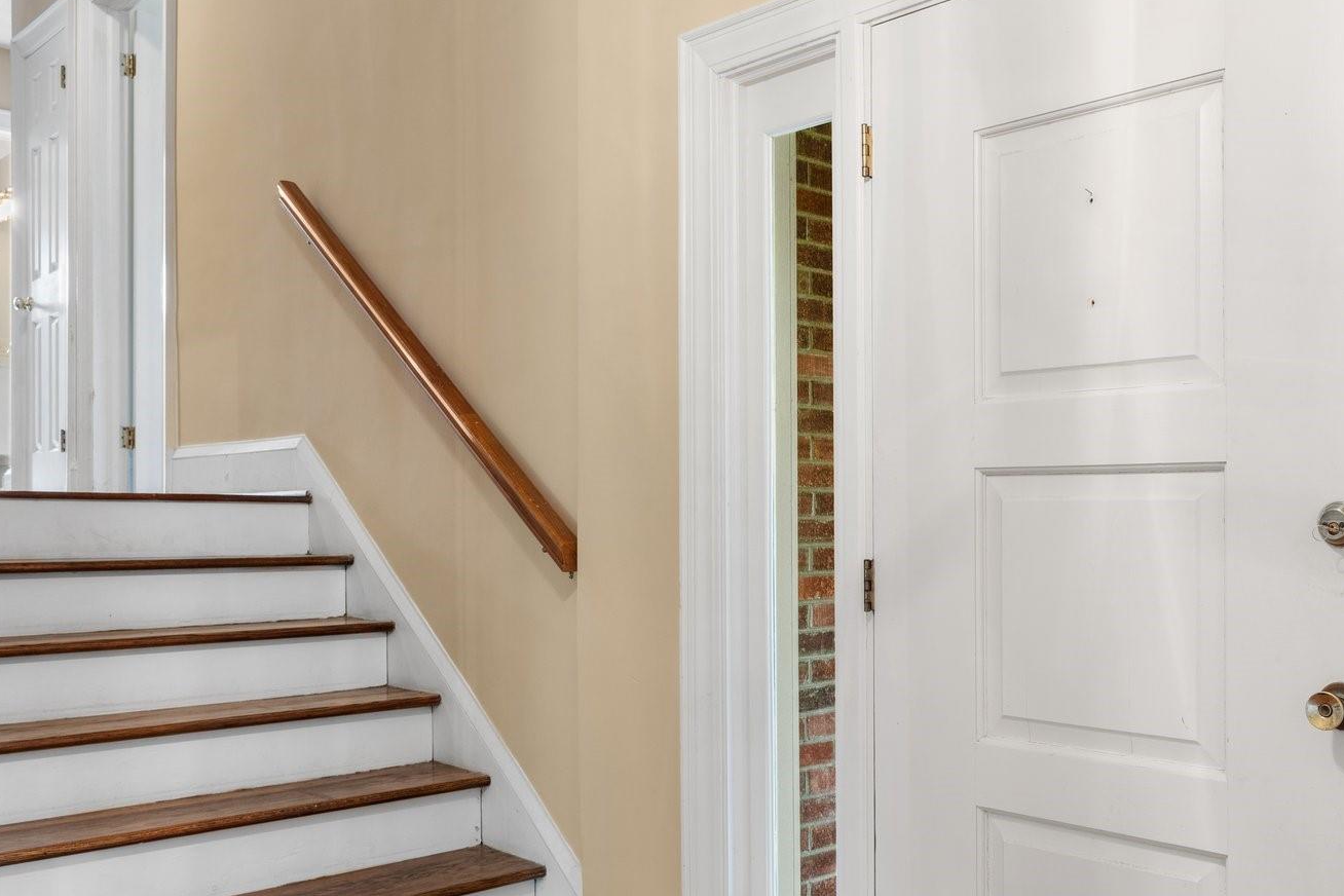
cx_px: 831
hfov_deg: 52.6
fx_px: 1344
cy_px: 513
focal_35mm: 36
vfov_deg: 36.8
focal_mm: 23
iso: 400
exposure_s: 1
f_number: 8
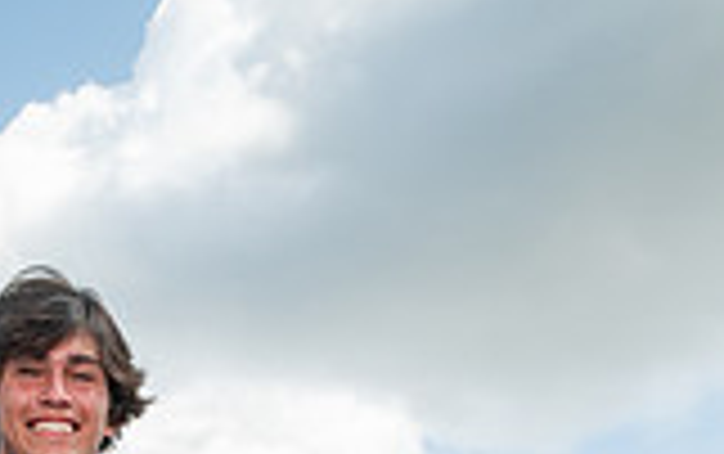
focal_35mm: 74
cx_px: 94
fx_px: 1462
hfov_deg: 27.0
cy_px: 1002
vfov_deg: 13.9
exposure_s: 1/400
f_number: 7.1
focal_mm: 26
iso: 125
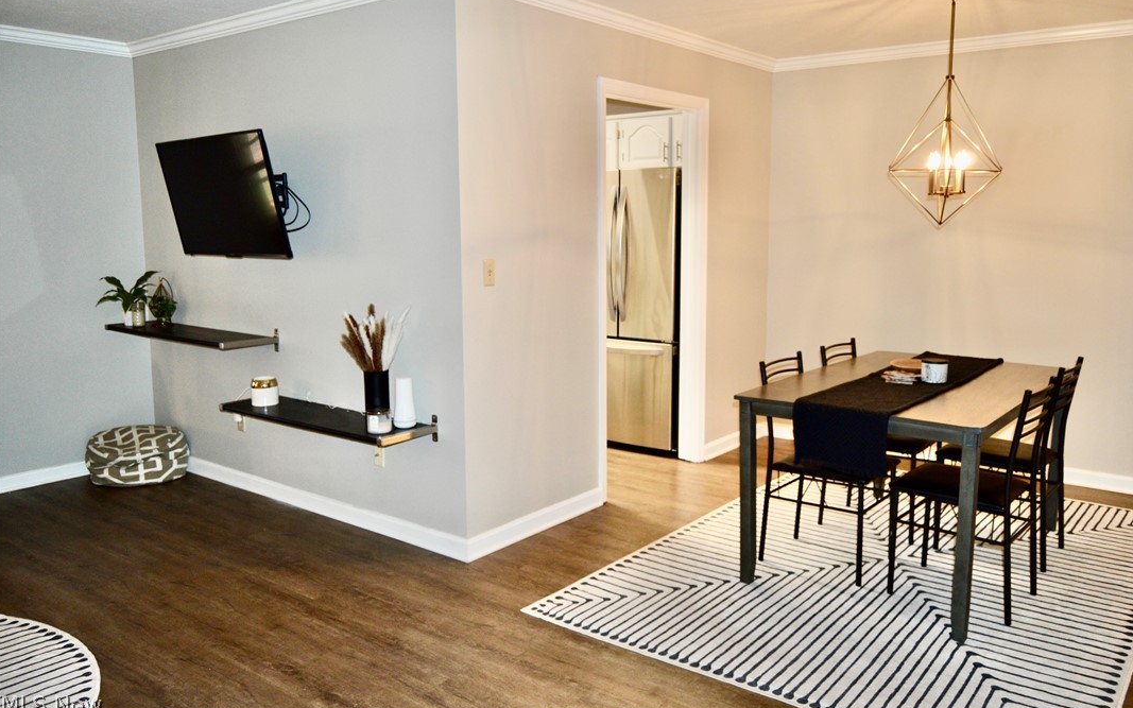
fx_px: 865
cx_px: 572
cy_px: 338
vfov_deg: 44.5
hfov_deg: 66.5
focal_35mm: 28
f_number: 3.5
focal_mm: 18
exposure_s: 1/60
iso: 500
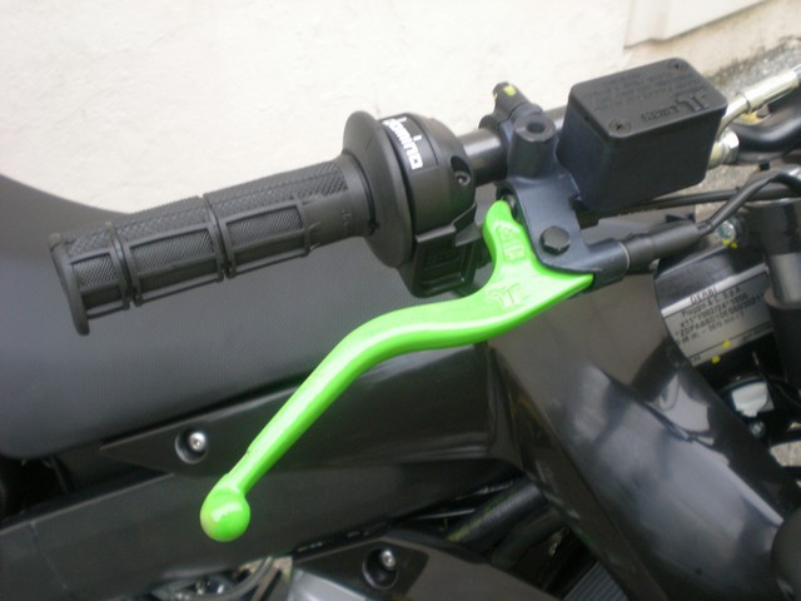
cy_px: 300
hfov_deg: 42.9
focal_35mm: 44
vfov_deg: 32.9
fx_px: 1018
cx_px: 400
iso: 190
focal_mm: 7.4
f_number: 3.5
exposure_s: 1/53
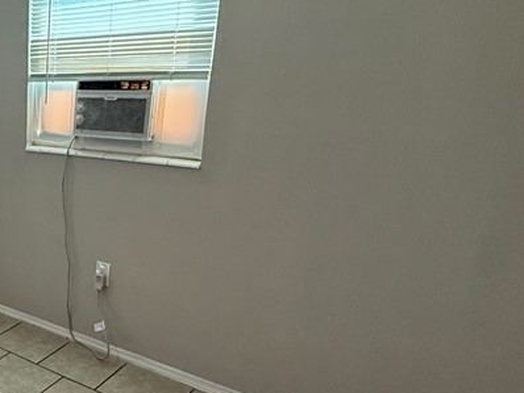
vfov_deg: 39.5
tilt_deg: -17.3
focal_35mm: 36
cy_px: 234
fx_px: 545
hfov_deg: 40.0
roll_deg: +3.2
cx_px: -72
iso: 400
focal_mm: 2.22
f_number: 2.2
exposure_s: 1/120
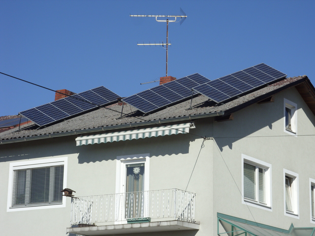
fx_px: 1165
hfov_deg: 15.4
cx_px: 158
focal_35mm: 128
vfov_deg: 11.6
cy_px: 118
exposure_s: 1/458
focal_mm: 21.3
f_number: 6.8
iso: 50
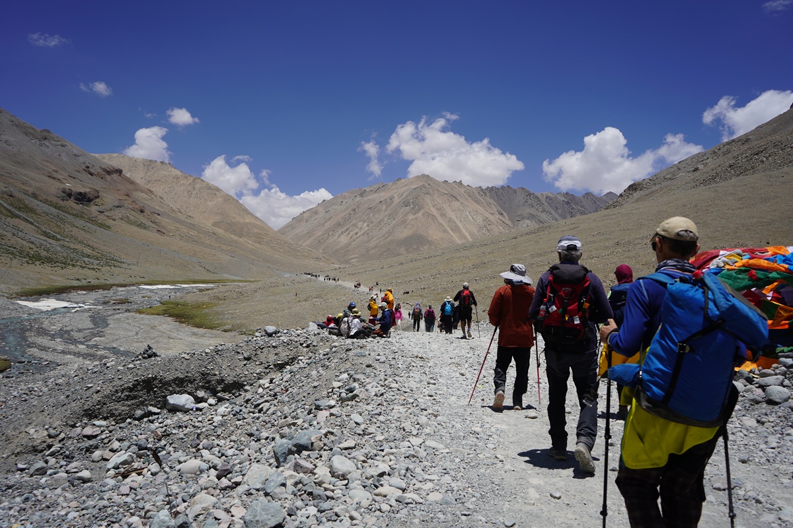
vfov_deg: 46.4
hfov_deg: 65.5
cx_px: 396
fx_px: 617
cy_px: 264
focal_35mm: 28
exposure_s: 1/1250
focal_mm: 28
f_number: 5
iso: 100
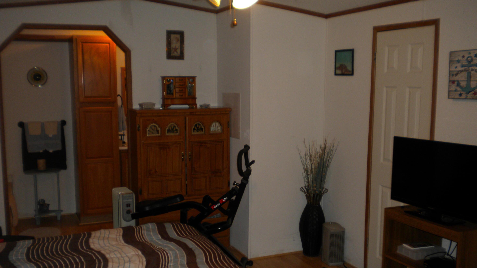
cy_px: 153
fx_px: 493
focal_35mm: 39
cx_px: 235
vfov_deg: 30.4
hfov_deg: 51.6
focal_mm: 6.3
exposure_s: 1/30
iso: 100
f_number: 3.1
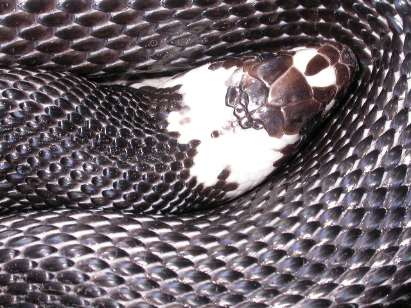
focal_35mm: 114
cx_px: 206
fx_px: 1354
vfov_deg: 13.0
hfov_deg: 17.3
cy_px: 154
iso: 100
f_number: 6.8
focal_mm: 23.7
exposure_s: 1/500
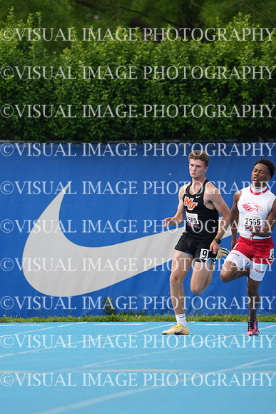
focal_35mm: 600
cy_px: 207
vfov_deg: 3.4
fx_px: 6895
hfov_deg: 2.3
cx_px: 138
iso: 500
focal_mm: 600
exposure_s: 1/1000
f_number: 6.3
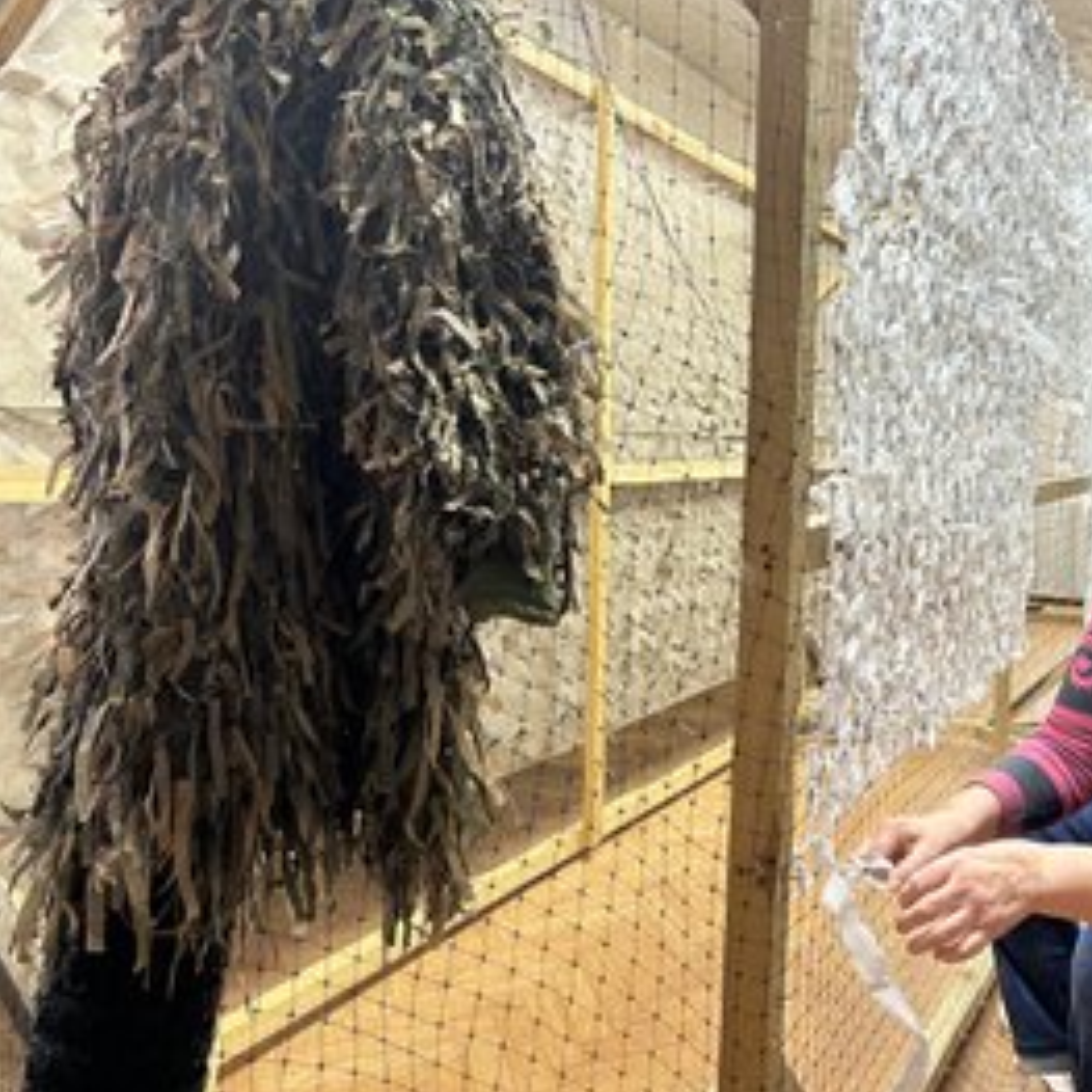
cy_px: 527
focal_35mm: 35
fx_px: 1249
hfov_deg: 45.5
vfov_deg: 47.2
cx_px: 822
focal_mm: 5.7
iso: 100
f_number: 1.5
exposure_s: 1/50
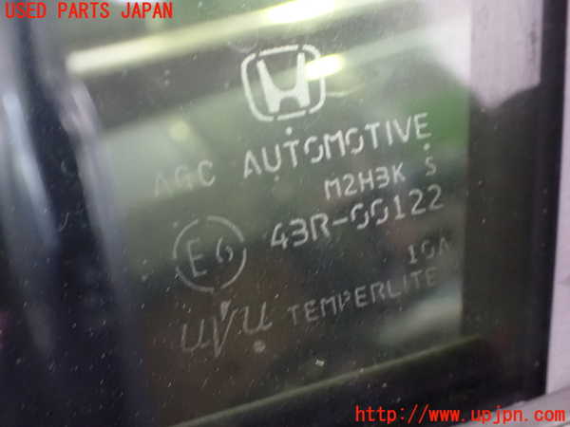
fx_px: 675
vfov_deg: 35.1
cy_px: 214
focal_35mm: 41
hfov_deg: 45.8
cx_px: 285
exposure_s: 1/25
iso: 1600
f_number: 2.8
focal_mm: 7.31
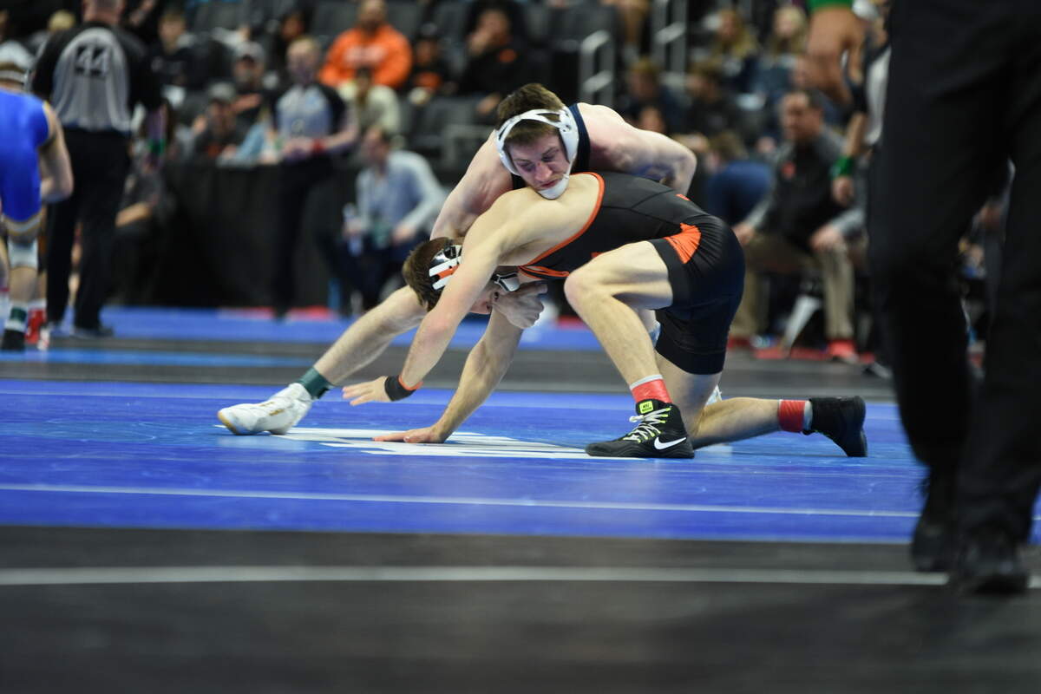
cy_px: 347
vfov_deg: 4.6
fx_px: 8674
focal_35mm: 300
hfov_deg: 6.9
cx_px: 520
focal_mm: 200
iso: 800
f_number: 2.8
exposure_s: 1/320
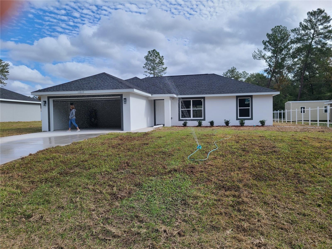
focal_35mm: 26
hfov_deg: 67.3
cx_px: 166
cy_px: 124
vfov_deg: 53.1
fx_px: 249
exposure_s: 1/1814
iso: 40
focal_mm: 5.4
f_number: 1.8
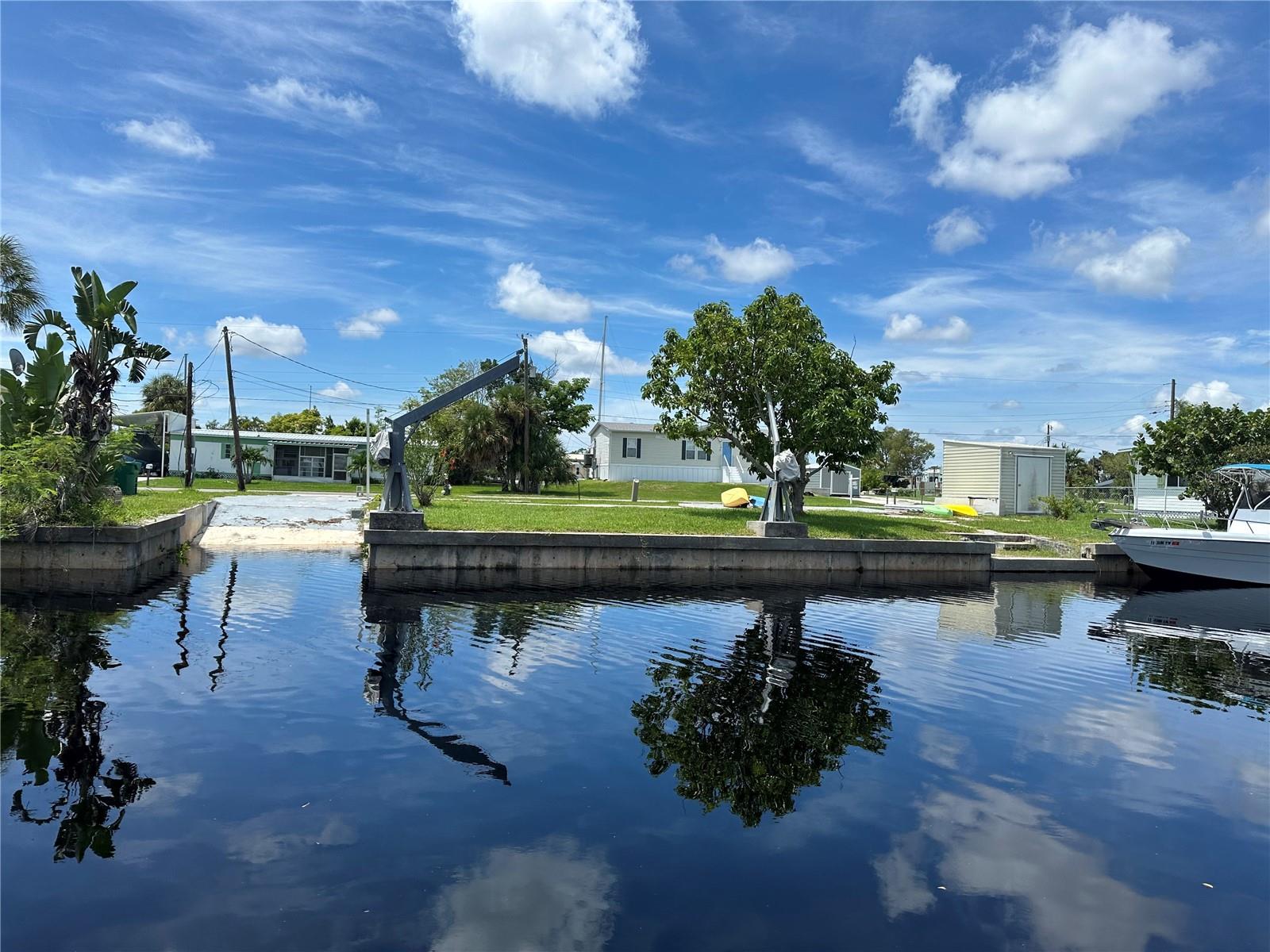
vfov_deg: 56.8
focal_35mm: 24
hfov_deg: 71.6
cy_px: 476
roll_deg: -1.4
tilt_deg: +0.5
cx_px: 635
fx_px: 881
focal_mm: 6.86
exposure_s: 1/5525
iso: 80
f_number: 1.78
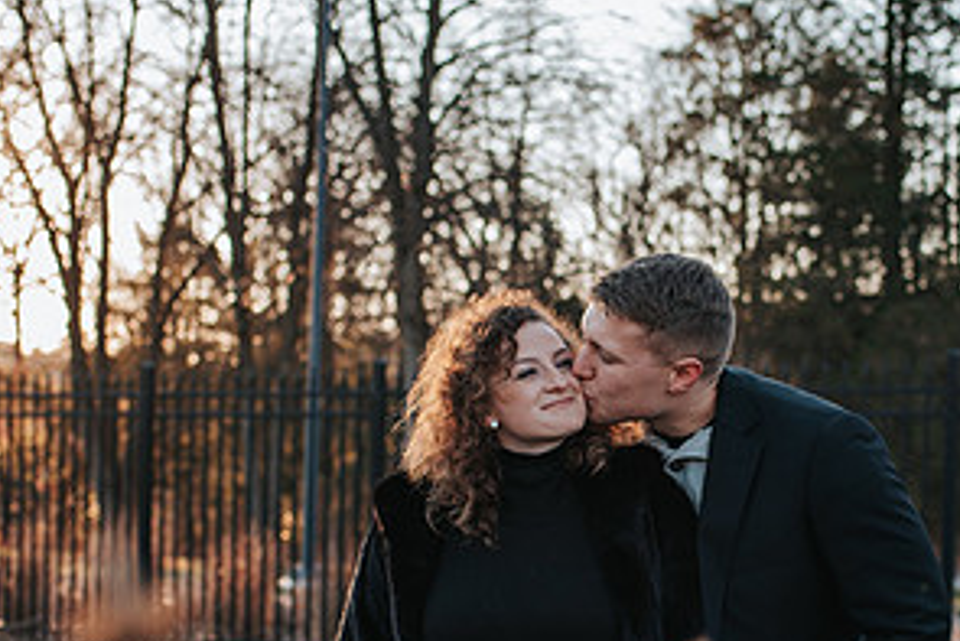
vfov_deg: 18.6
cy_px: 457
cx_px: 639
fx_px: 1948
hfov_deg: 27.5
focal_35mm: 73
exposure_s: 1/500
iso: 280
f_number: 2.8
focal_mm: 35
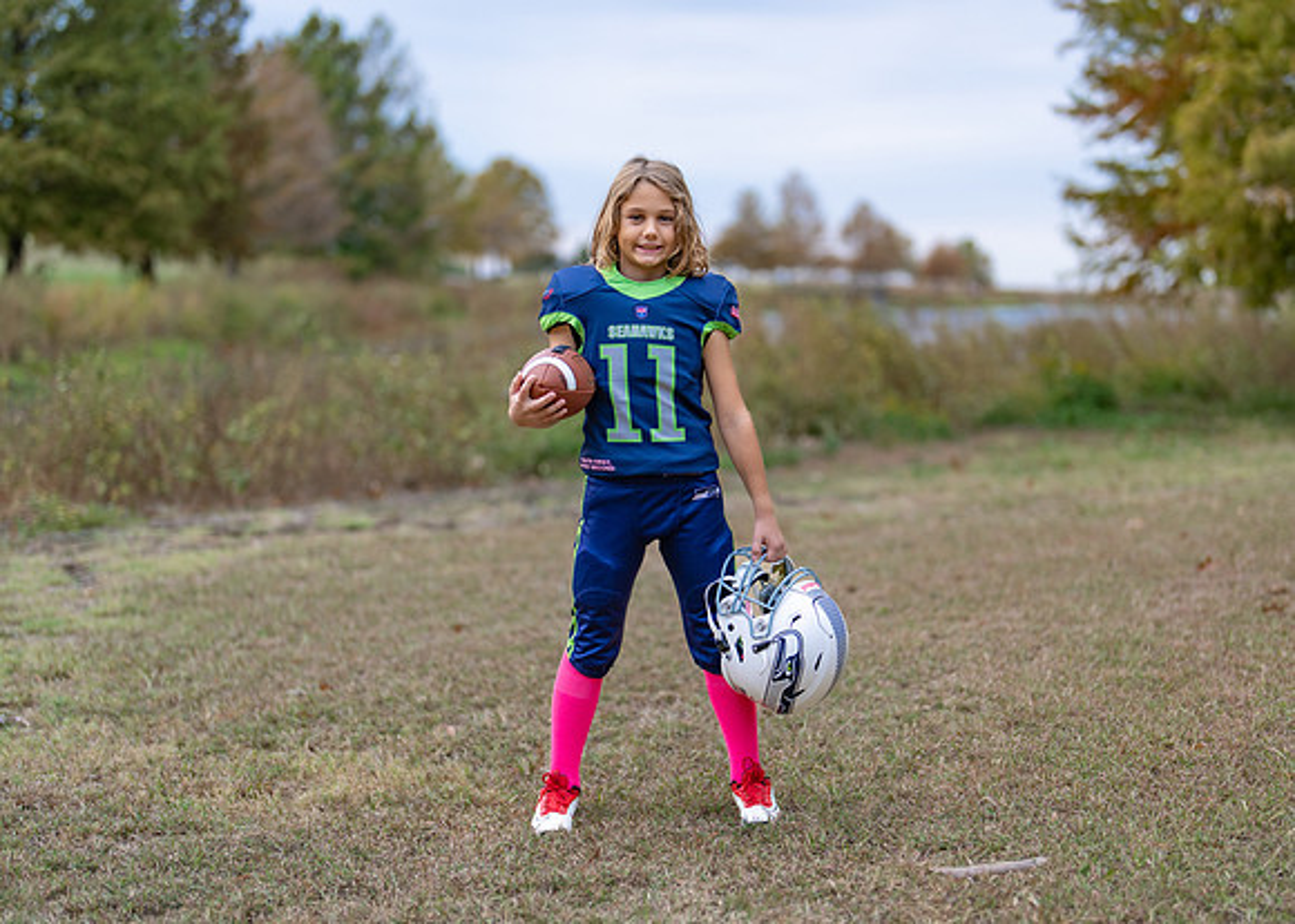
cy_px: 507
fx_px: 2141
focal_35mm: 58
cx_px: 690
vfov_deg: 24.3
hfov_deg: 33.6
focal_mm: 50
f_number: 1.2
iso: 100
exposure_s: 1/1250
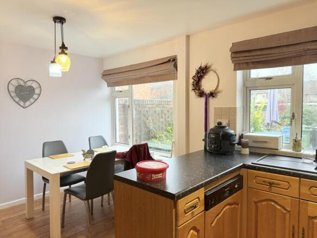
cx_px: 158
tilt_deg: -3.6
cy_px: 119
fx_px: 220
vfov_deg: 56.8
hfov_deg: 71.6
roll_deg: +0.6
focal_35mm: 24
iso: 160
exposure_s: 1/100
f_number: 1.78
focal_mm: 6.76
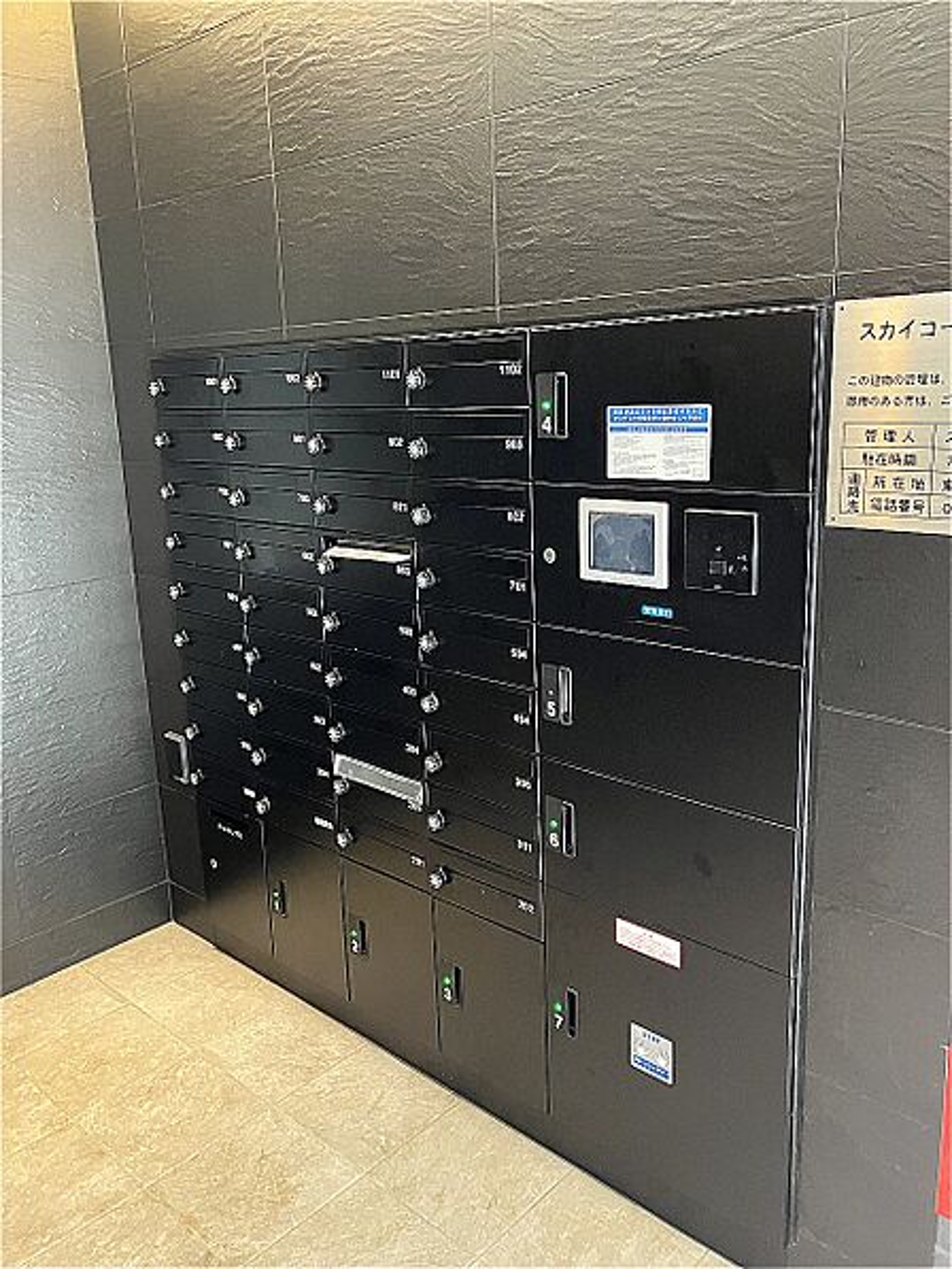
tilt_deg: -11.9
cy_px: 634
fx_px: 1026
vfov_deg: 63.4
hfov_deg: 49.8
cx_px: 476
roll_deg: +0.7
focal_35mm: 28
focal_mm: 3.99
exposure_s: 1/50
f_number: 1.8
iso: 320
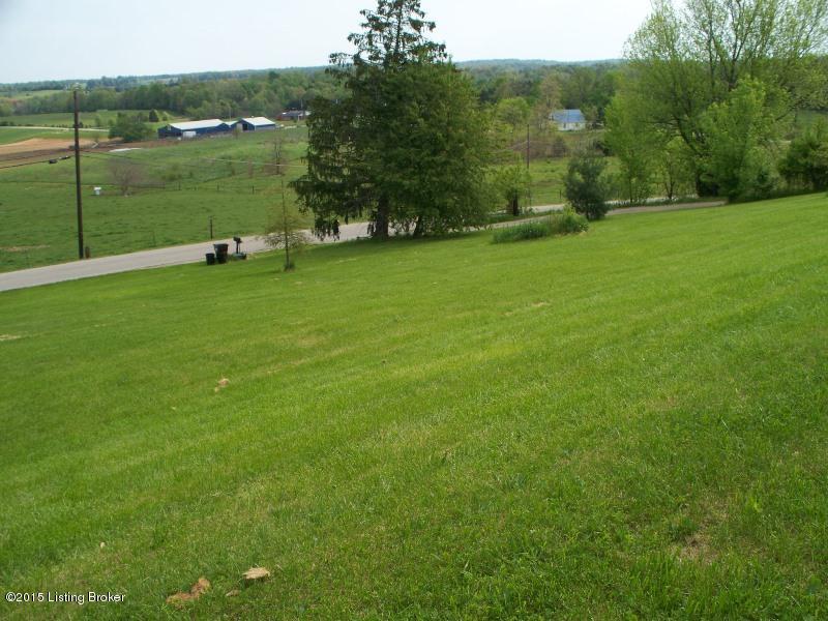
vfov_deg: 39.7
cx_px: 414
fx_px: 861
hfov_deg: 51.4
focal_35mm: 36
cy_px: 310
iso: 64
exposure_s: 1/320
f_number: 5
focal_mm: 7.54
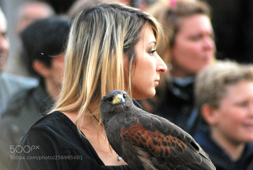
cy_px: 85
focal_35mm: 450
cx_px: 126
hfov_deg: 4.6
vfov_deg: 3.1
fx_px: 3166
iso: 1600
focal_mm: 300
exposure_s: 1/400
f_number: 5.6
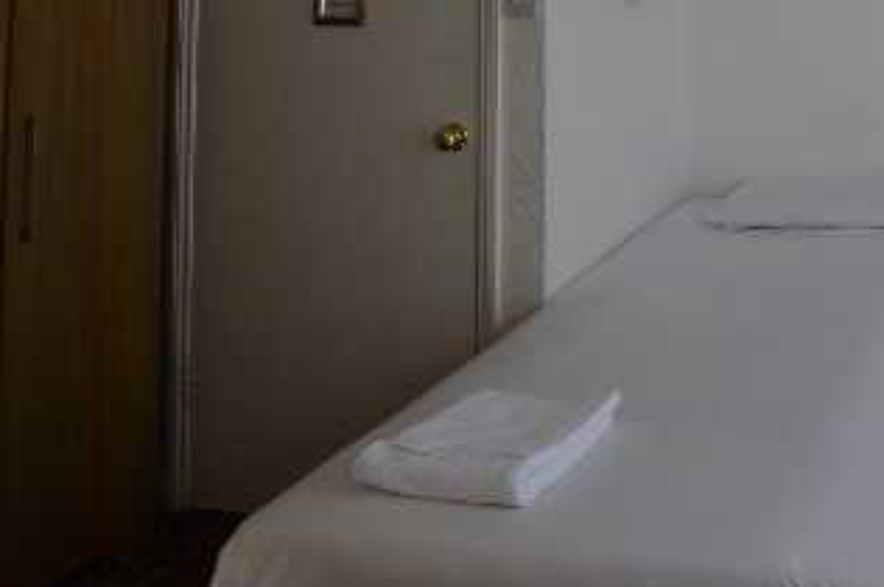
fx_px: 932
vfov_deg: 29.6
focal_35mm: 38
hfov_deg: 41.9
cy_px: -130
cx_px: 937
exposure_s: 1/60
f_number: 5
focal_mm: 10
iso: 320
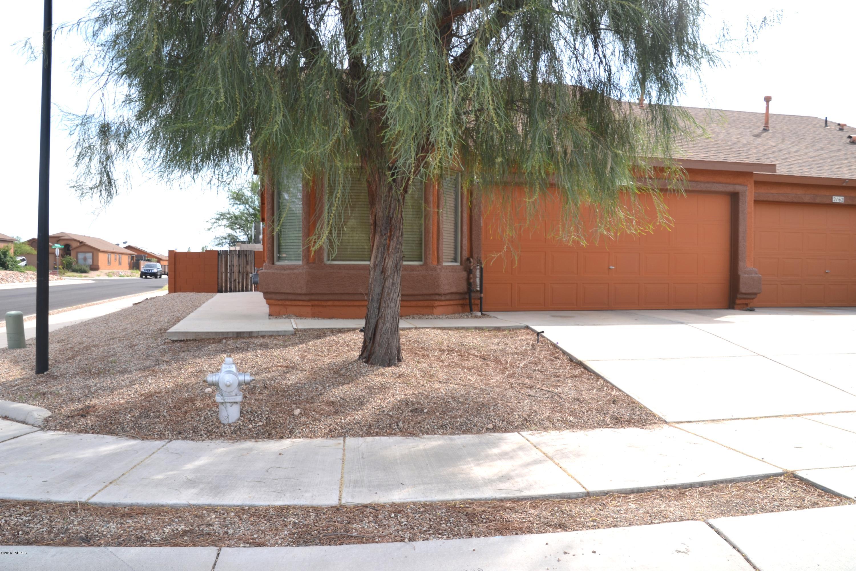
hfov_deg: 61.9
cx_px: 428
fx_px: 713
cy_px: 286
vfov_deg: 43.6
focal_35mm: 30
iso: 100
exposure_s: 1/200
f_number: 9
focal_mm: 20
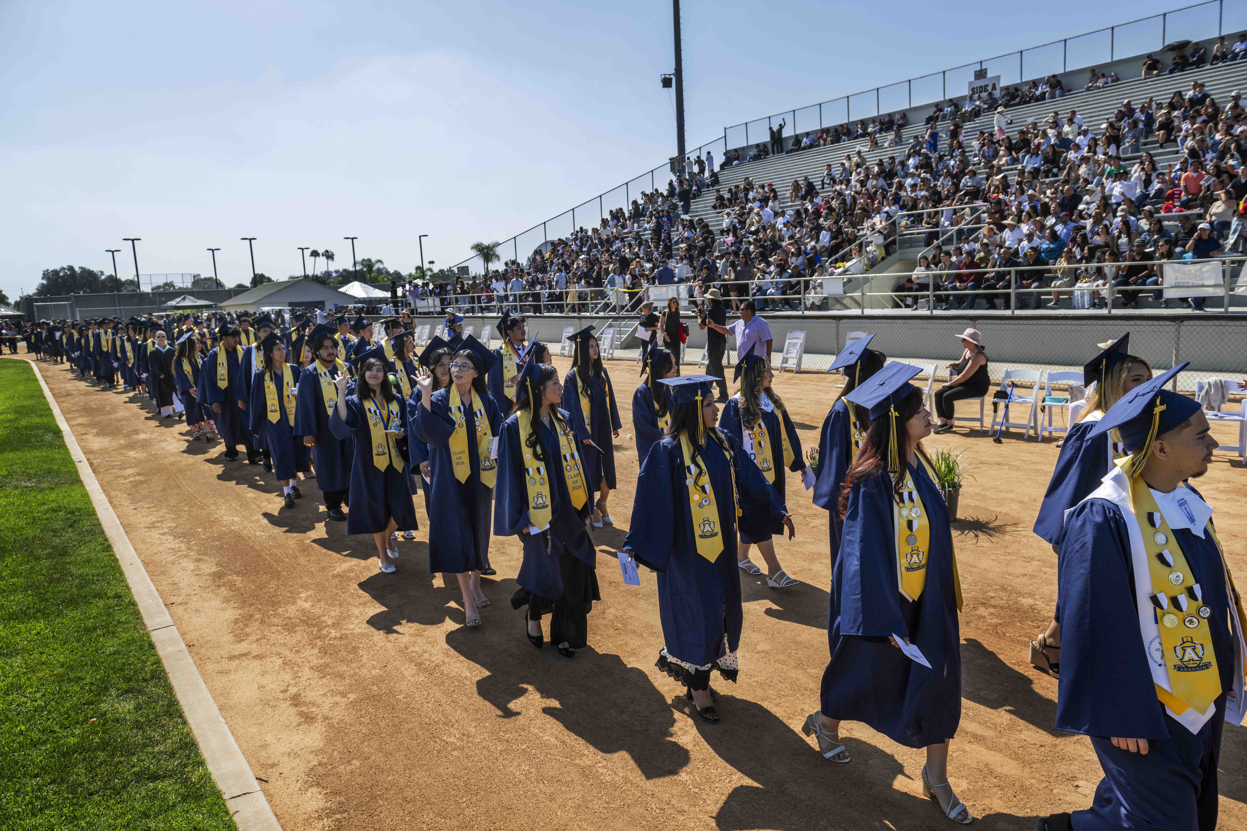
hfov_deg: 73.7
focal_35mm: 24
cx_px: 624
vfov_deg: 53.1
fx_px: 831
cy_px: 416
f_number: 5.6
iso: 200
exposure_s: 1/1000
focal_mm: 24
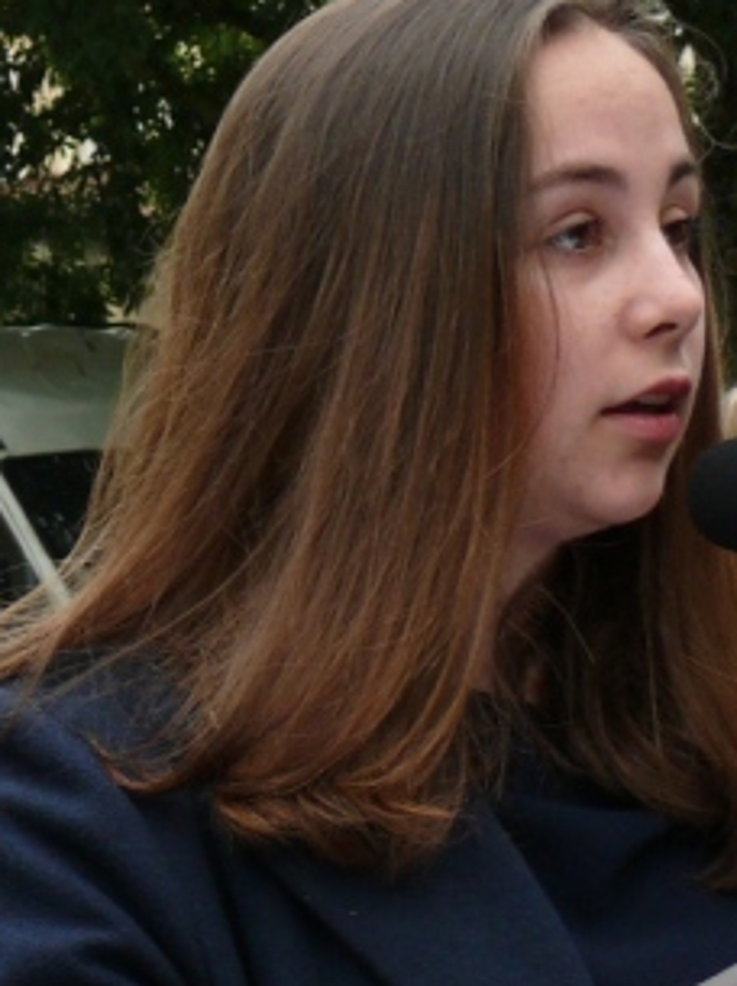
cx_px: -197
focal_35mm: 195
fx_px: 5547
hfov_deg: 7.5
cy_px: 740
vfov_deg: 10.1
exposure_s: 1/200
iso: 100
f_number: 4
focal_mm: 12.2
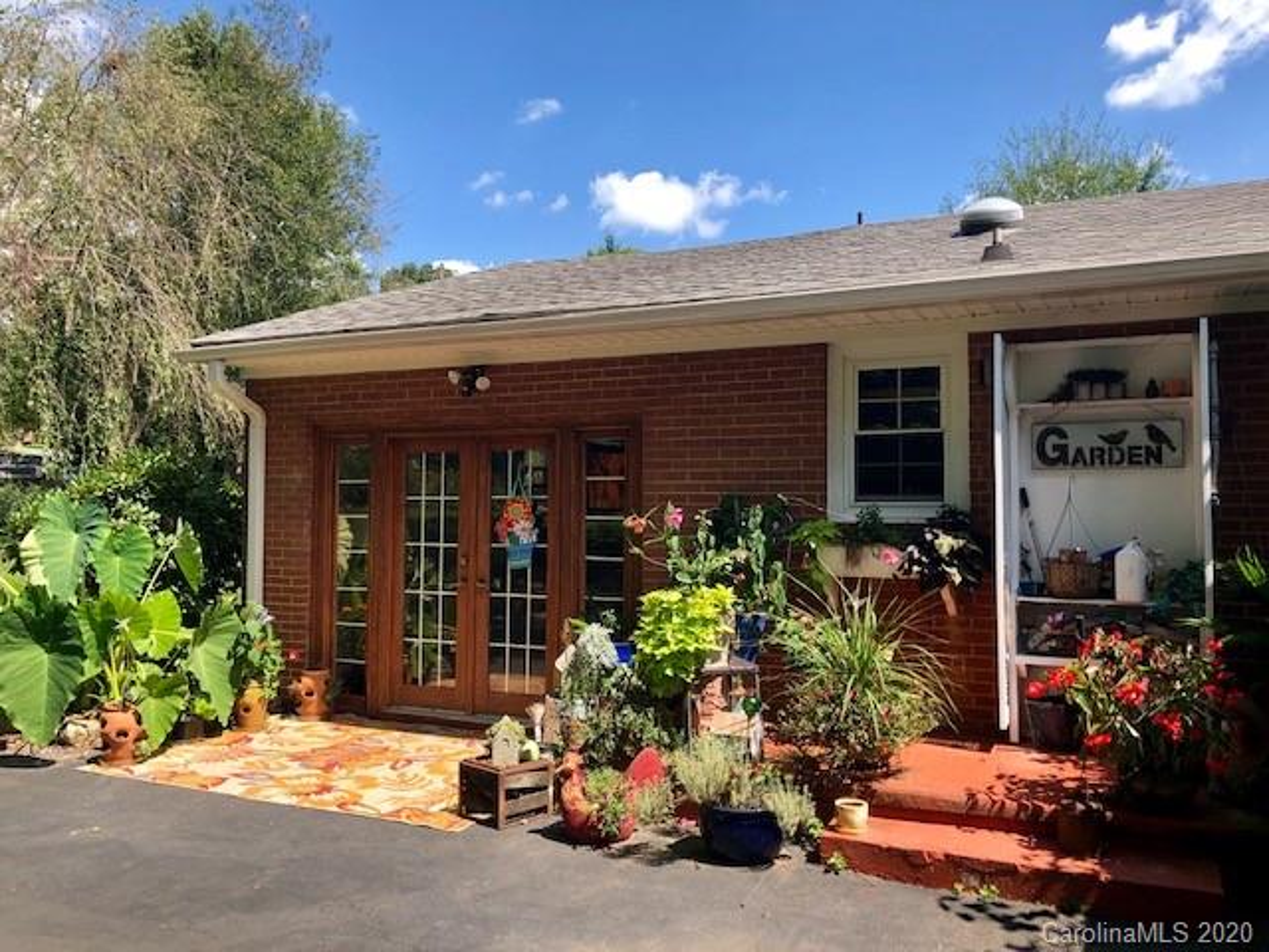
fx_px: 1026
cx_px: 634
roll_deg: +0.2
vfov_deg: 49.7
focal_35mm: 28
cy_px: 476
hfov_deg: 63.4
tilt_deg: +1.3
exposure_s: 1/873
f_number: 1.8
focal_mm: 3.99
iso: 20
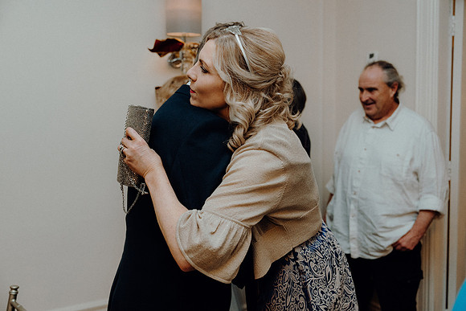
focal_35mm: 35
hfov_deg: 54.4
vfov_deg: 37.9
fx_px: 453
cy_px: 156
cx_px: 233
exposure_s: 1/200
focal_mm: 35
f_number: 3.5
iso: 2500
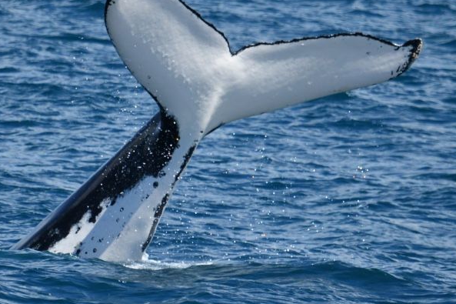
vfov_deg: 1.7
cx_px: 205
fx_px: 10244
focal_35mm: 809
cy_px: 116
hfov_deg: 2.6
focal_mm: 600
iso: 1250
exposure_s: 1/8000
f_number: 6.3
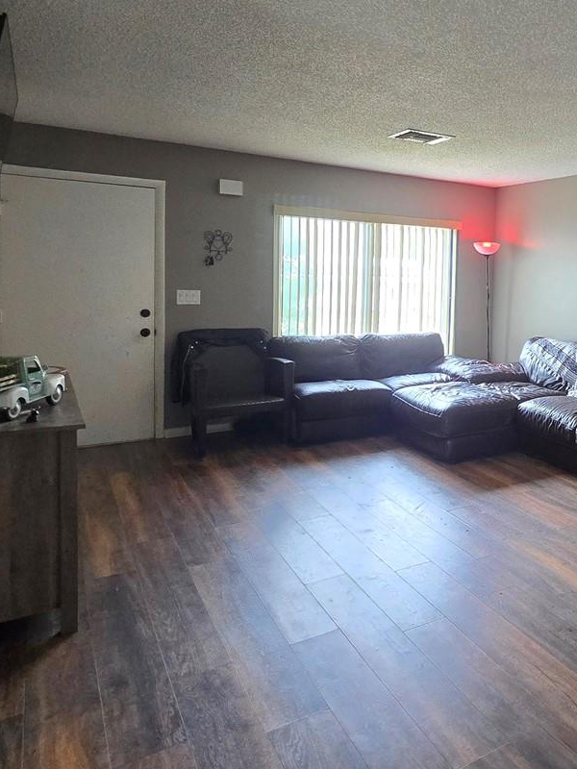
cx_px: 594
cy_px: 308
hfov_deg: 44.1
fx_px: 578
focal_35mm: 26
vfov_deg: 66.7
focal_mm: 2.2
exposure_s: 1/101
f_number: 2.2
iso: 500
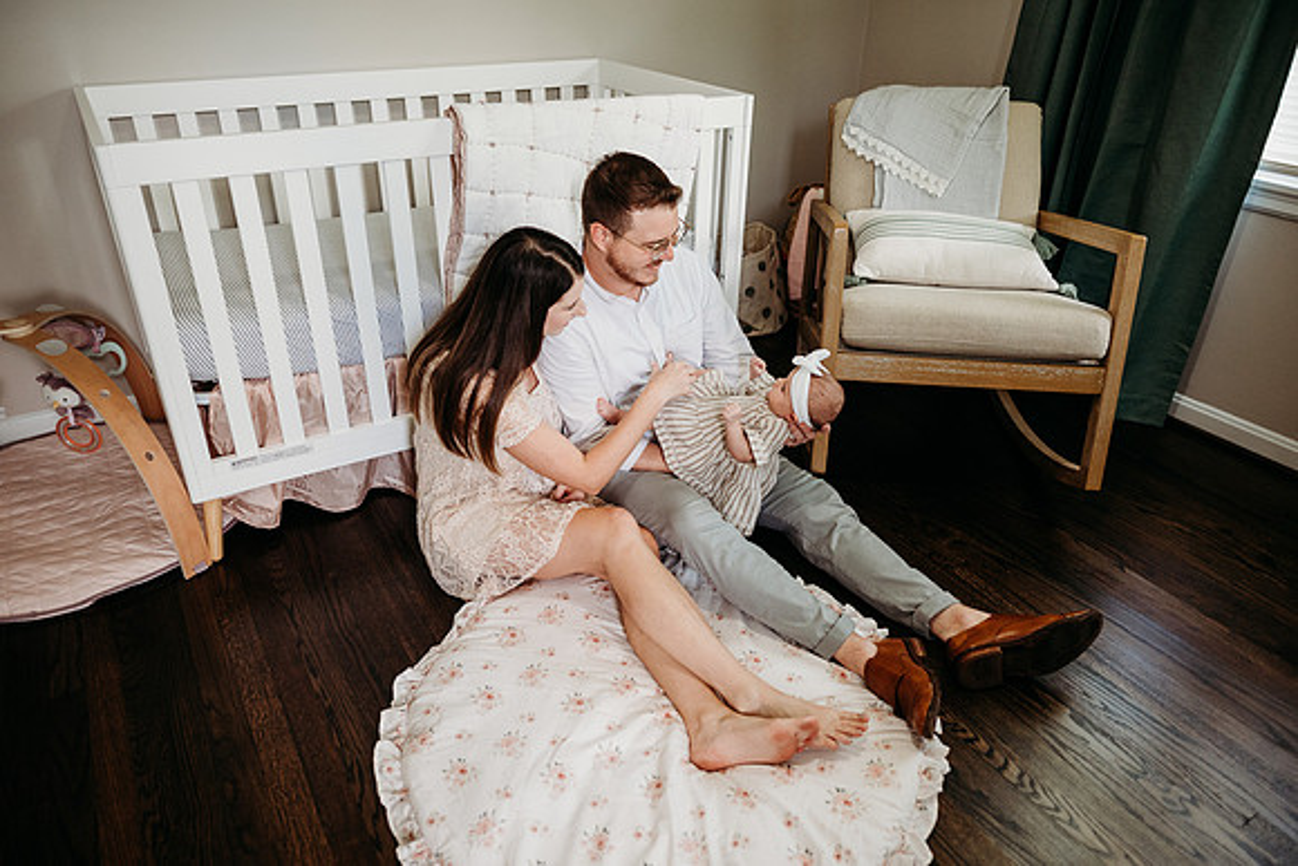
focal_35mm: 24
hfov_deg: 73.7
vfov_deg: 53.2
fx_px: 865
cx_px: 649
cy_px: 433
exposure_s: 1/200
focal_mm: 24
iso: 1600
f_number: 2.5
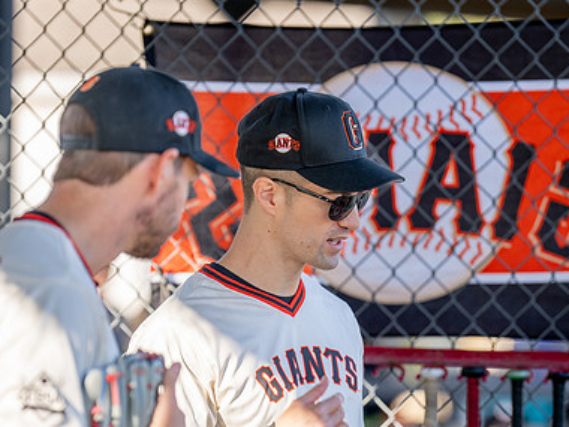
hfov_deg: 7.5
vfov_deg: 5.6
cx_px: 294
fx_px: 4323
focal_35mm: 263
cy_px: 306
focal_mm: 151
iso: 100
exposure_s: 1/400
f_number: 2.8
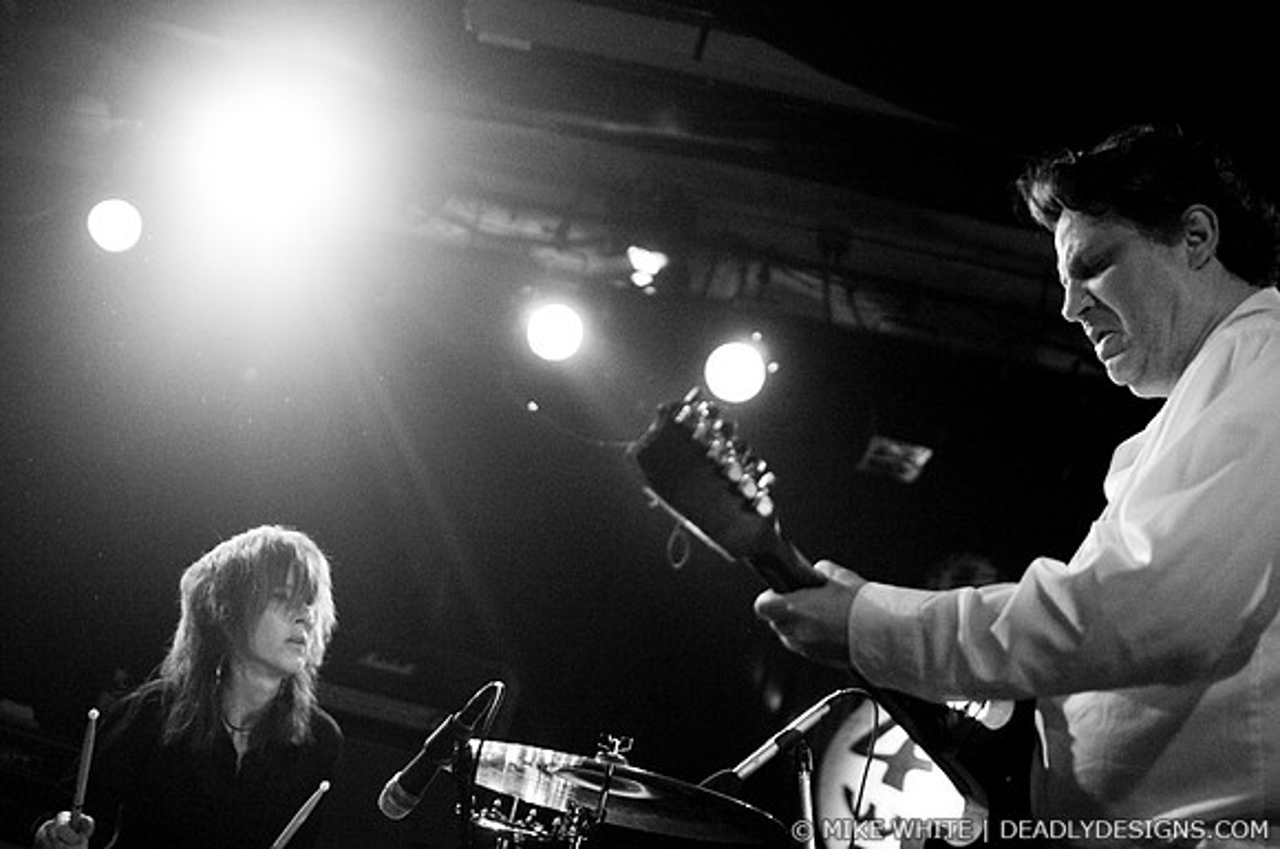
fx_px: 1598
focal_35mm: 45
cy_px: 424
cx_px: 640
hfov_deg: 43.7
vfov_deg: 29.8
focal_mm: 30
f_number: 2
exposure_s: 1/100
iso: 1000
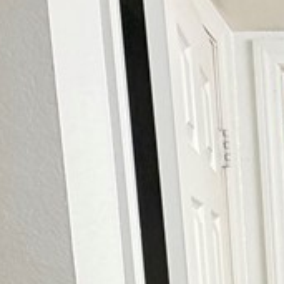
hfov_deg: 19.6
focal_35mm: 74
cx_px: 452
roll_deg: +1.4
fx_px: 687
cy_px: 409
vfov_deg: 20.5
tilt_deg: -9.4
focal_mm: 2.22
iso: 500
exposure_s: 1/60
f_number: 2.2
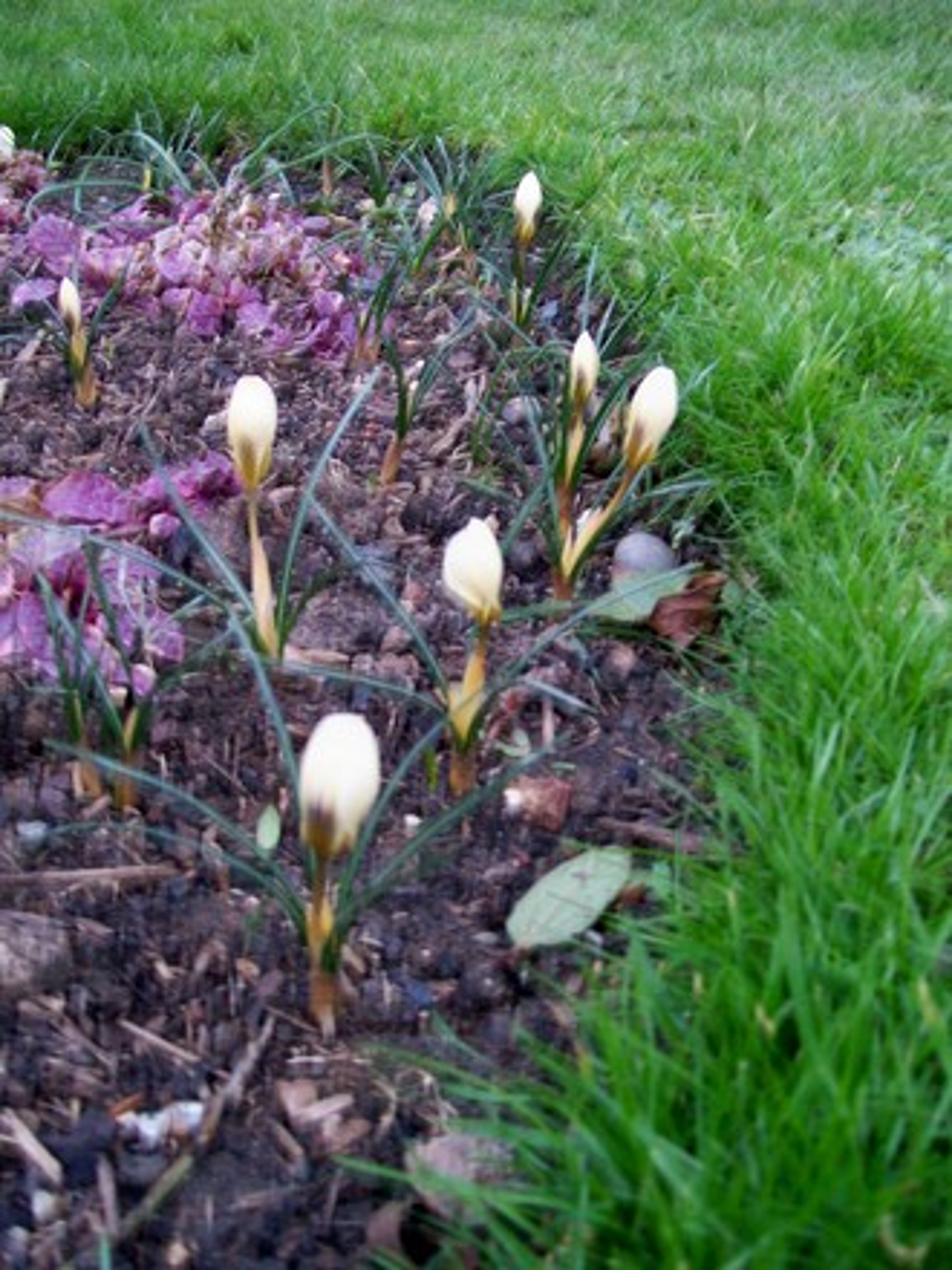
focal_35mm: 36
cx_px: 476
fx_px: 1320
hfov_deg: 39.7
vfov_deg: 51.4
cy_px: 635
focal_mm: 6
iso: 160
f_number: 2.7
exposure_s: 1/8
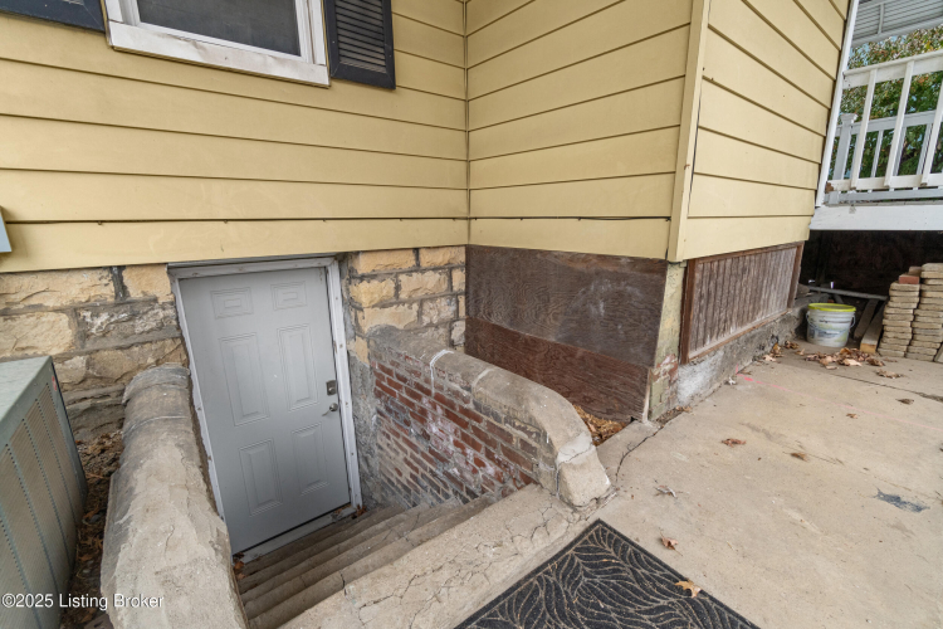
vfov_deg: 77.3
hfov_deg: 100.4
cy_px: 314
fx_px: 393
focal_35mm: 15
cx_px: 472
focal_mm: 10
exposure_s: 1/40
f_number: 8
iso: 400
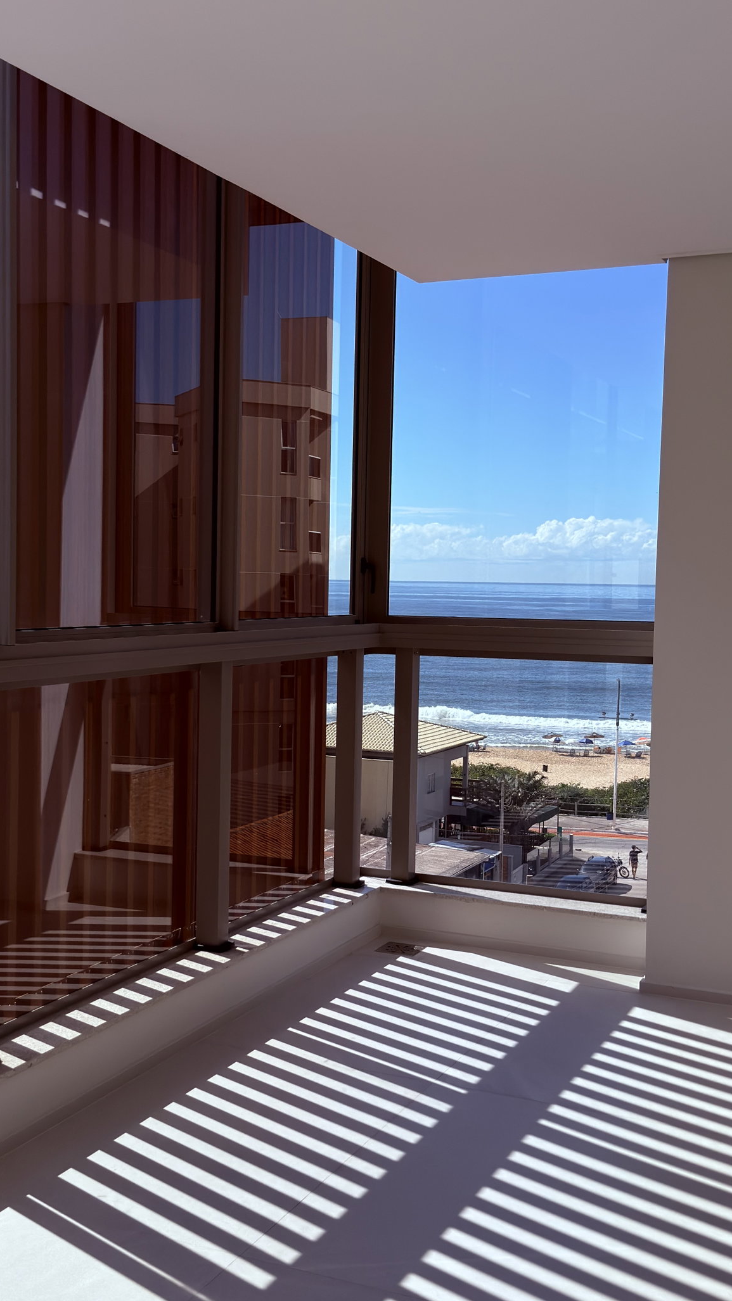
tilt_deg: -1.8
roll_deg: -0.4
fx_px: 1484
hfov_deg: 27.6
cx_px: 291
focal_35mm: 43
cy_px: 654
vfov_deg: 47.4
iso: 80
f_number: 1.78
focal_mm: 6.76
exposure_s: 1/8000
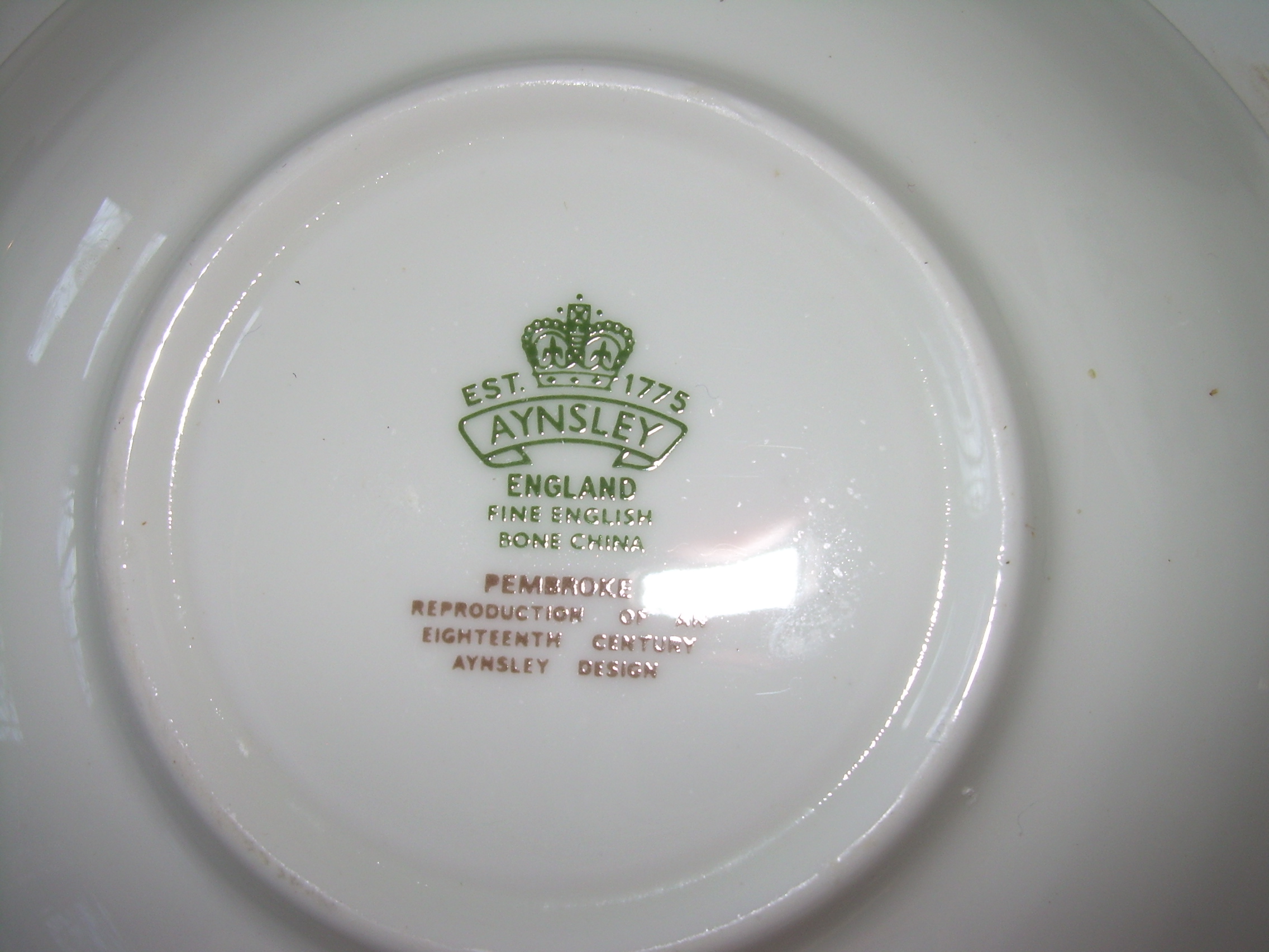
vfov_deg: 37.7
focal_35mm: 38
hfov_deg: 49.0
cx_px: 634
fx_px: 1393
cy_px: 476
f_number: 2.8
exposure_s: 1/60
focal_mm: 6.3
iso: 50
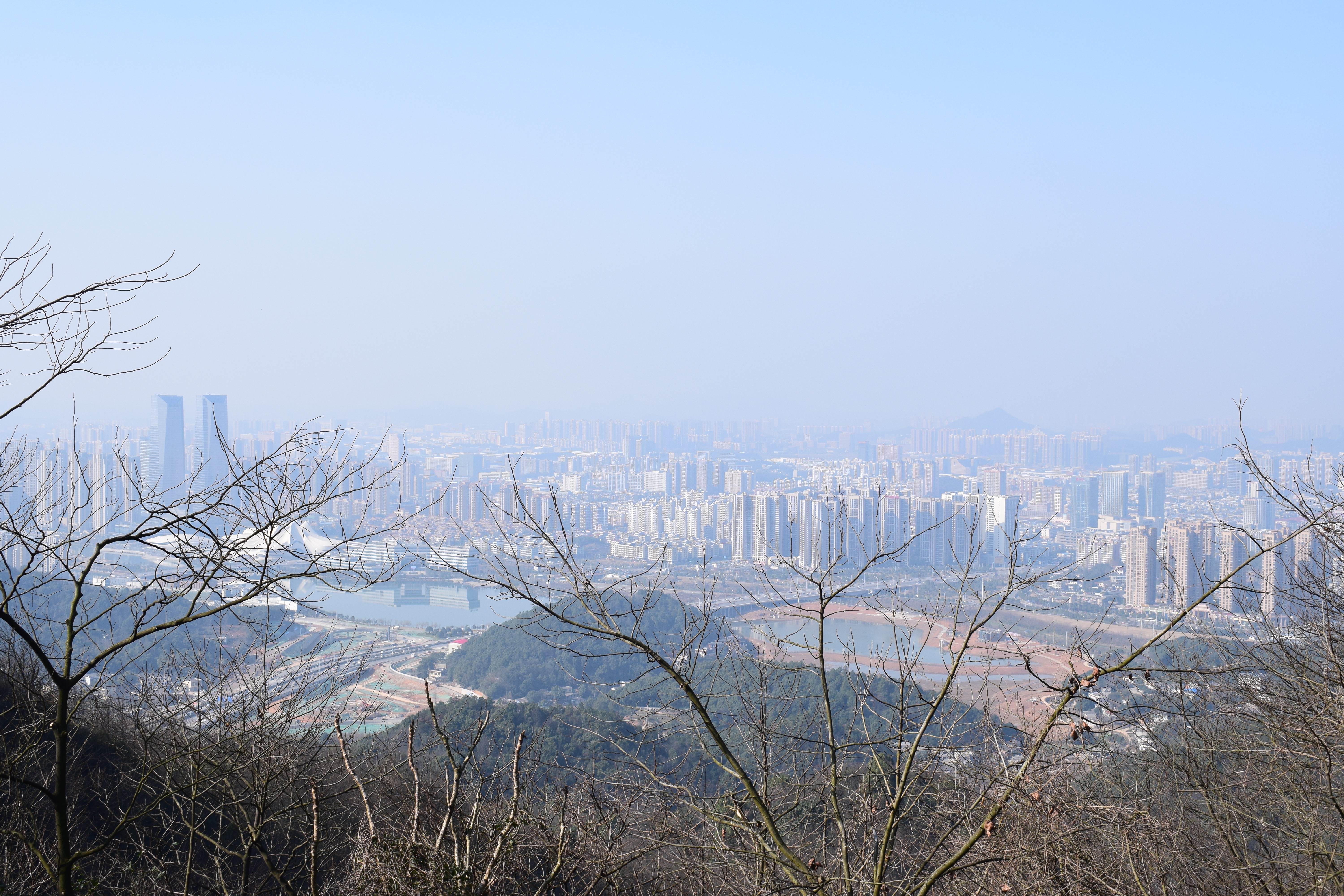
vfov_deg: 28.9
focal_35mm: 46
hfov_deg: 42.3
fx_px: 1736
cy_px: 448
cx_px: 672
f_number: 11
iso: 320
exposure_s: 1/500
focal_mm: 31
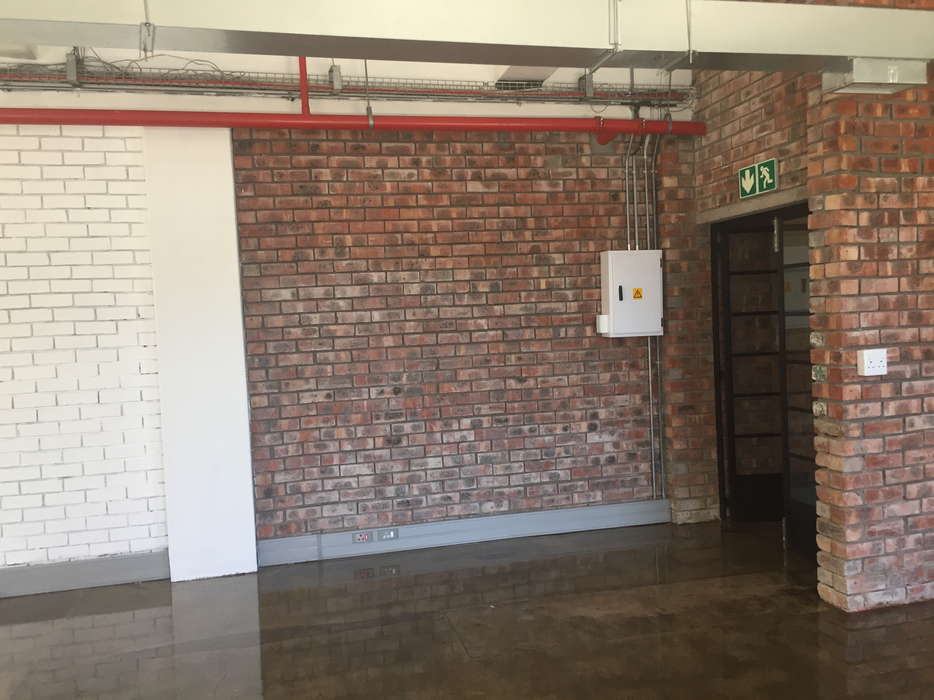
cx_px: 467
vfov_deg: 48.2
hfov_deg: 61.7
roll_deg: +2.3
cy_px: 350
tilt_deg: -3.2
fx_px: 782
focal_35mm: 29
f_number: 2.2
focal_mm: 4.15
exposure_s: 1/33
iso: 32
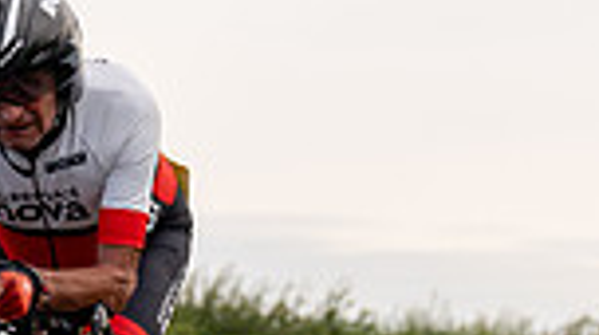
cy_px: 242
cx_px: -122
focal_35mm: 288
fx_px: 4568
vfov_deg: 4.2
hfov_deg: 7.4
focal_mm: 72
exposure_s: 1/800
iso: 250
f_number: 4.5
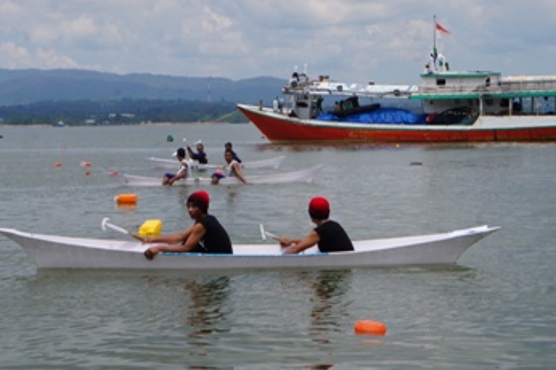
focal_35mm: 108
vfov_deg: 12.7
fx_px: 1661
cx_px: 247
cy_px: 150
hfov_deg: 19.0
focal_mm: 55
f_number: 14
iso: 100
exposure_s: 1/100
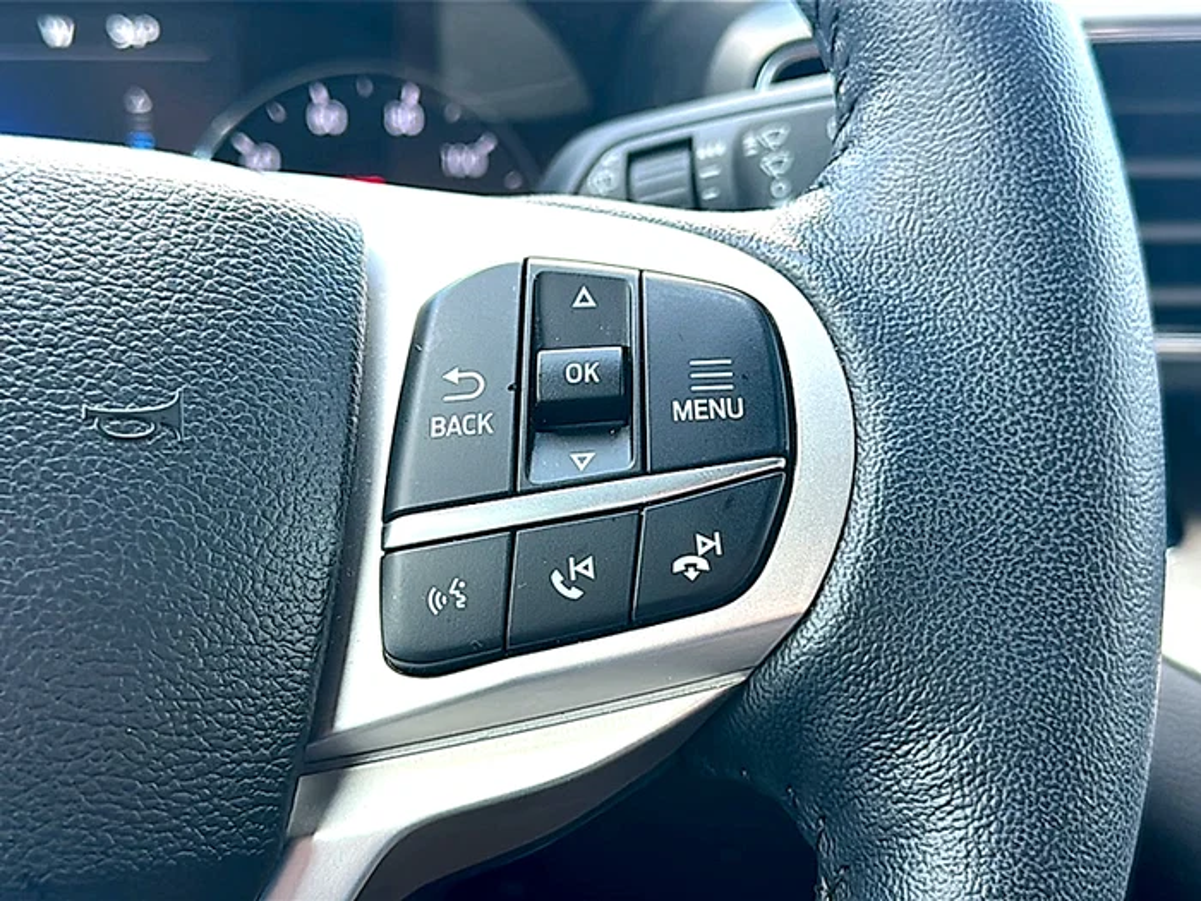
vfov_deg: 36.0
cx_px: 600
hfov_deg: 46.8
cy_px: 450
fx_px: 1388
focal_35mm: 40
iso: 100
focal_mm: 6.86
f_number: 1.78
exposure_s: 1/152
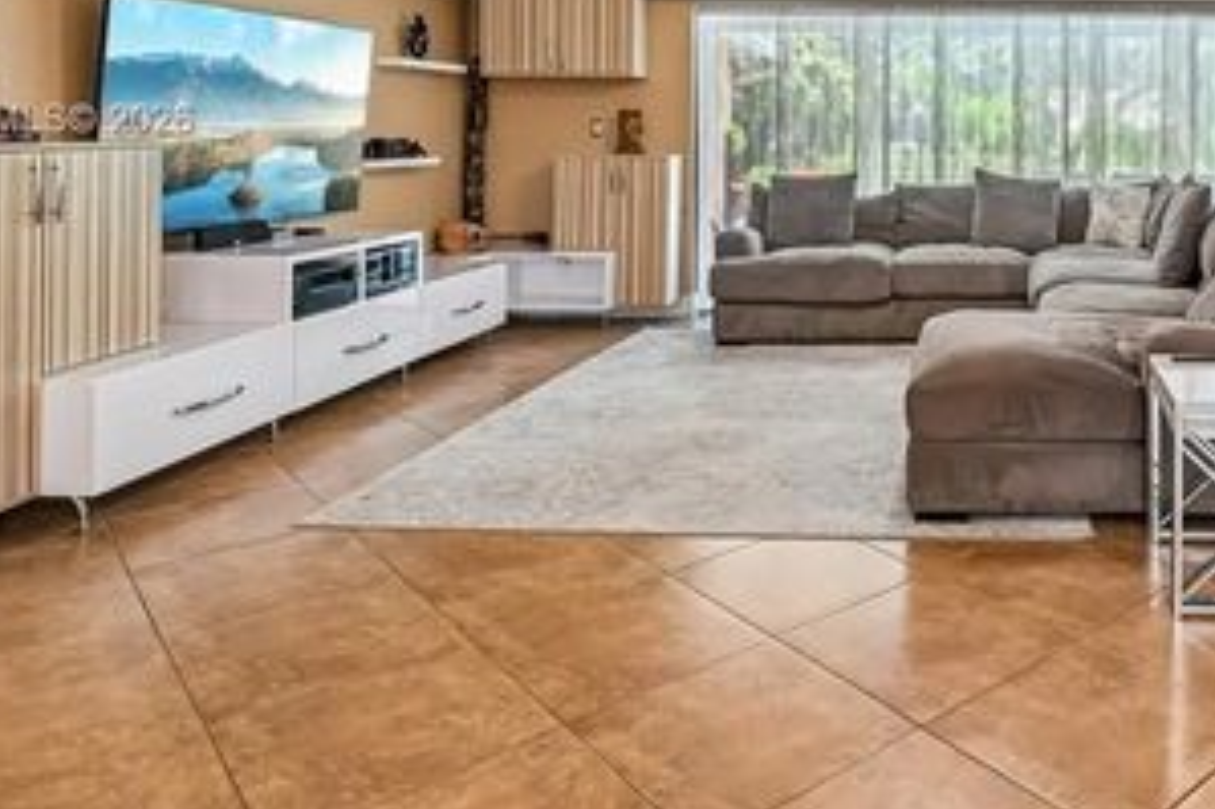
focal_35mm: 30
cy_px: 122
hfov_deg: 57.0
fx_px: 1012
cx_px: 987
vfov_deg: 41.0
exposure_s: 1/13
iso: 140
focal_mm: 14
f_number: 7.1
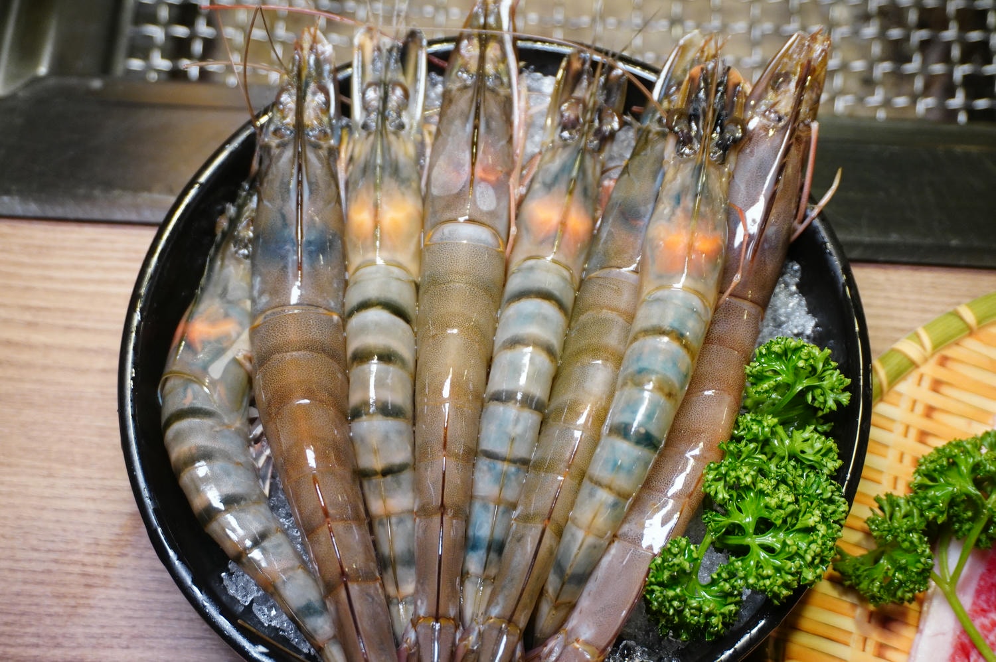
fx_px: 1202
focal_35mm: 44
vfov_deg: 30.8
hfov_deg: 45.0
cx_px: 498
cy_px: 331
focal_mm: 29
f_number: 4.5
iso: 1250
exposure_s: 1/50
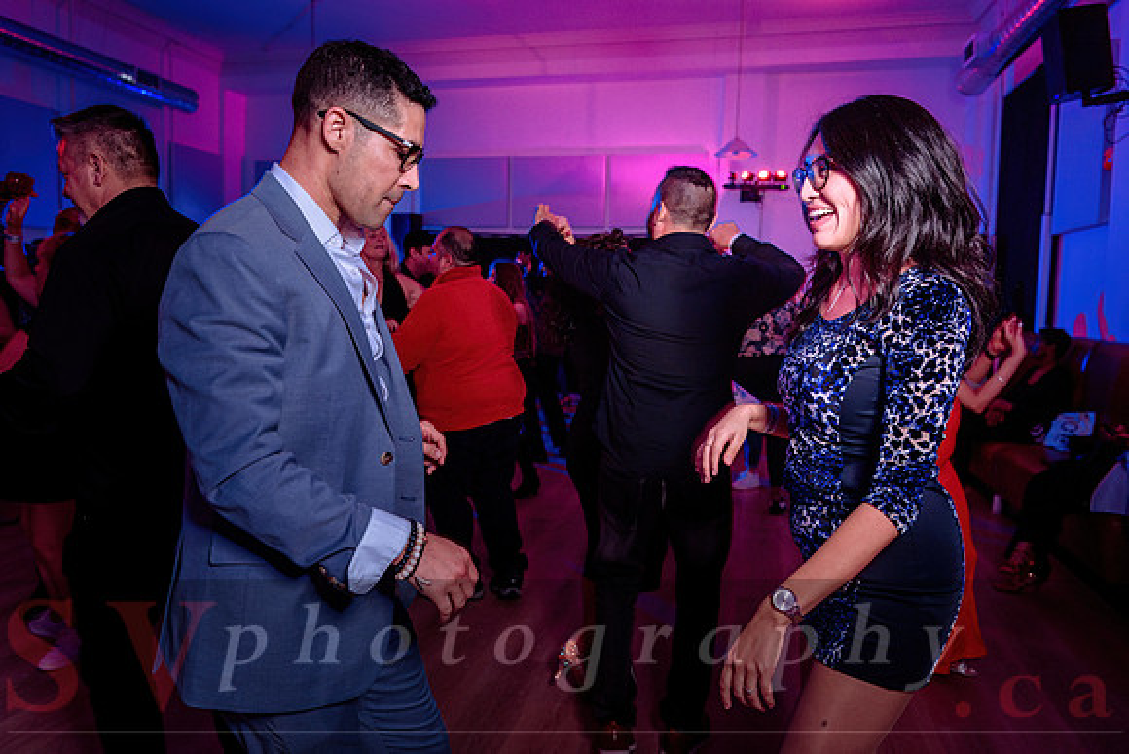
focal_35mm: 27
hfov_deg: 67.4
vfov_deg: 48.0
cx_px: 564
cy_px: 377
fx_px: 847
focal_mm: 27
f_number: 3.5
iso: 800
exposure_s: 1/60
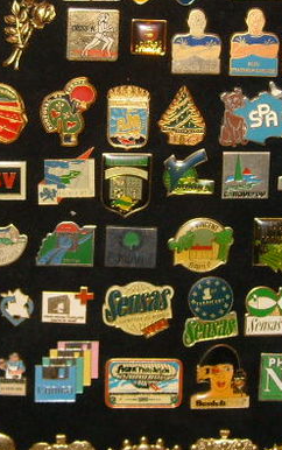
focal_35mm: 96
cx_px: 99
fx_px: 1178
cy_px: 173
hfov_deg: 13.6
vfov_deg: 21.6
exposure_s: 1/45
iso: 100
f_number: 2.8
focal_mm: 5.8
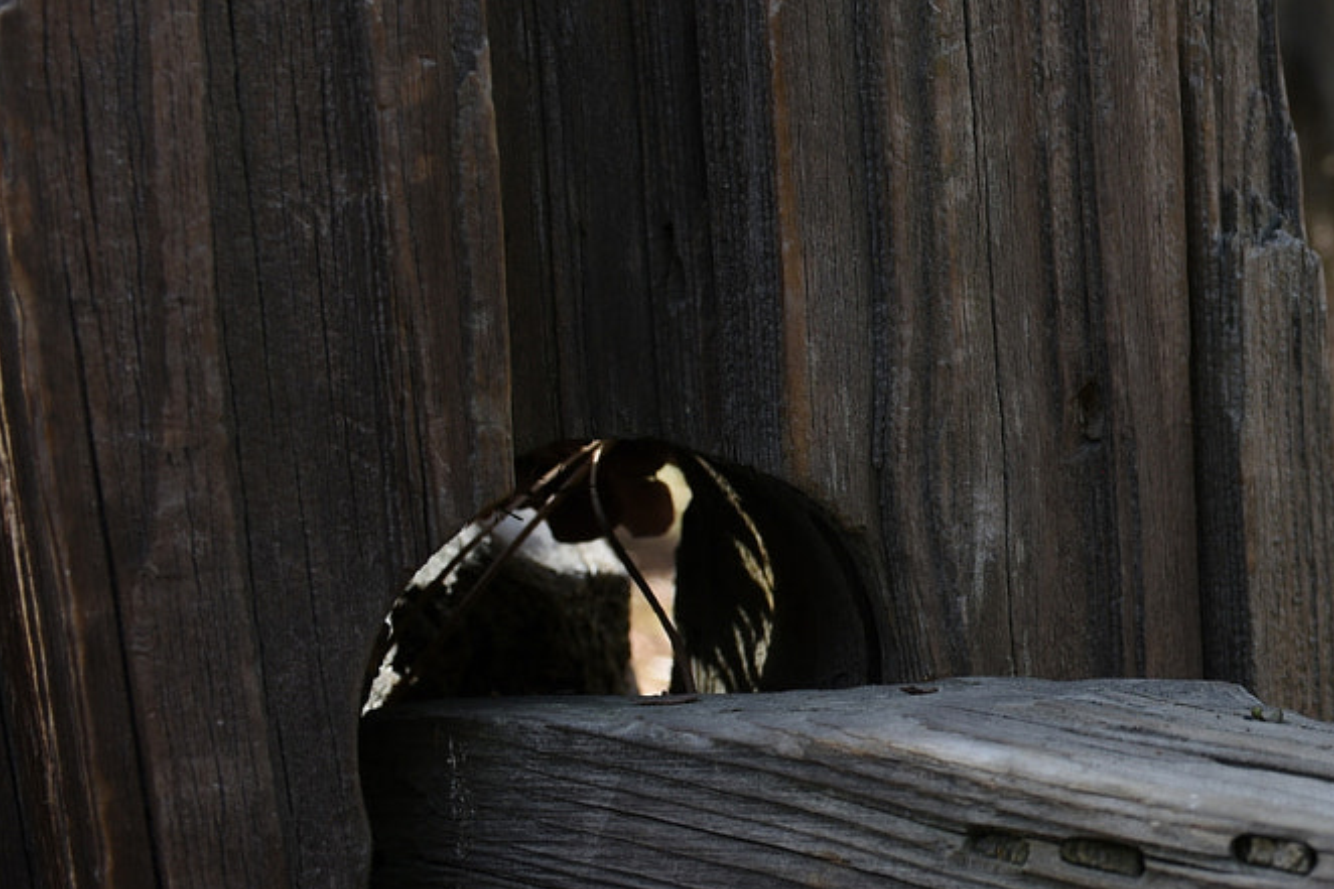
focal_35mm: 116
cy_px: 395
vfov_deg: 11.8
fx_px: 4297
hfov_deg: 17.0
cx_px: 1540
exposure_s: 1/80
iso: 100
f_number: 7.1
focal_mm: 32
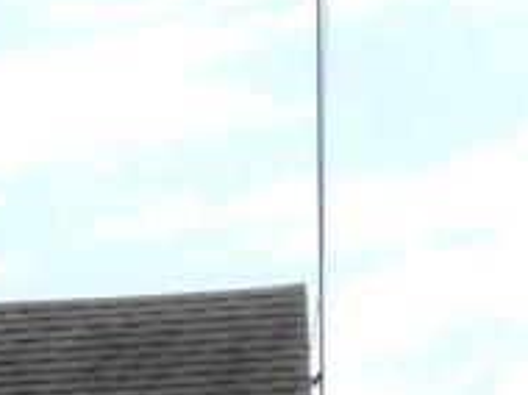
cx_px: -617
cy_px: 1051
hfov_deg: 9.0
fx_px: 3123
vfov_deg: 6.7
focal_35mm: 205
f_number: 4.2
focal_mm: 6.8
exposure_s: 1/640
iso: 80
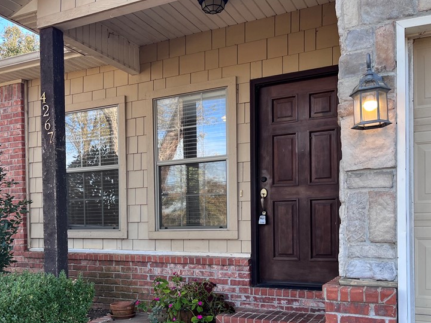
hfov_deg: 49.7
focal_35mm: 37
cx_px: 167
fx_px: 461
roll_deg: +1.4
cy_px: 227
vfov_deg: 38.0
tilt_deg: -1.2
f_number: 1.6
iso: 40
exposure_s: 1/174
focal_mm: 5.1
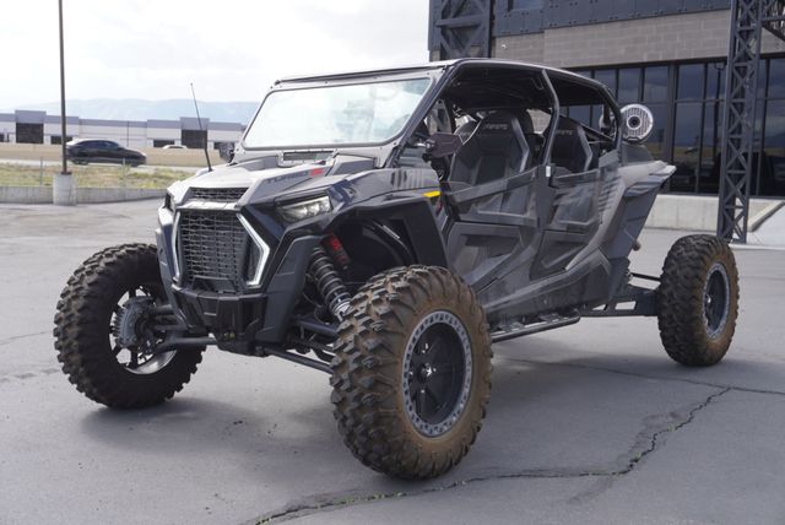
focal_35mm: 44
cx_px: 392
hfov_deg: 44.9
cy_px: 262
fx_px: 949
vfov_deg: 30.9
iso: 100
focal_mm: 29
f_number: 6.3
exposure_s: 1/125
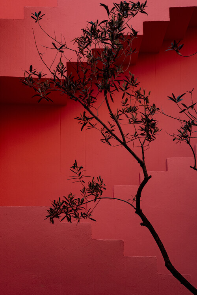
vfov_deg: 27.0
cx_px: 98
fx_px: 615
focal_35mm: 75
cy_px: 148
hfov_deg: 18.2
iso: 400
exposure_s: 1/100
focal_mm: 75
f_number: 14
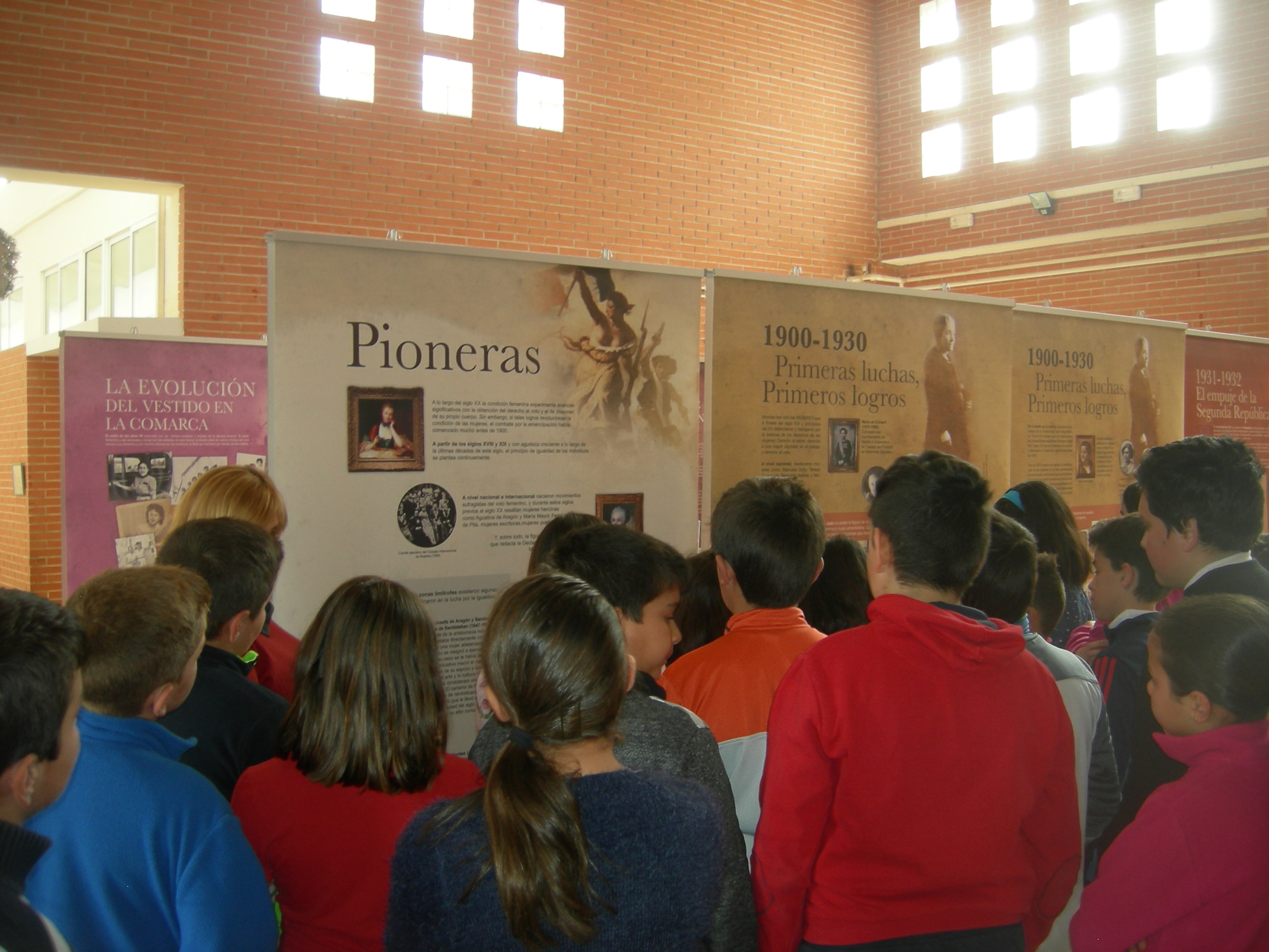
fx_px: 1320
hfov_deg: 51.4
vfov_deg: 39.7
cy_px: 476
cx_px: 634
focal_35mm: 36
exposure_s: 1/30
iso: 64
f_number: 2.7
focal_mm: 7.5
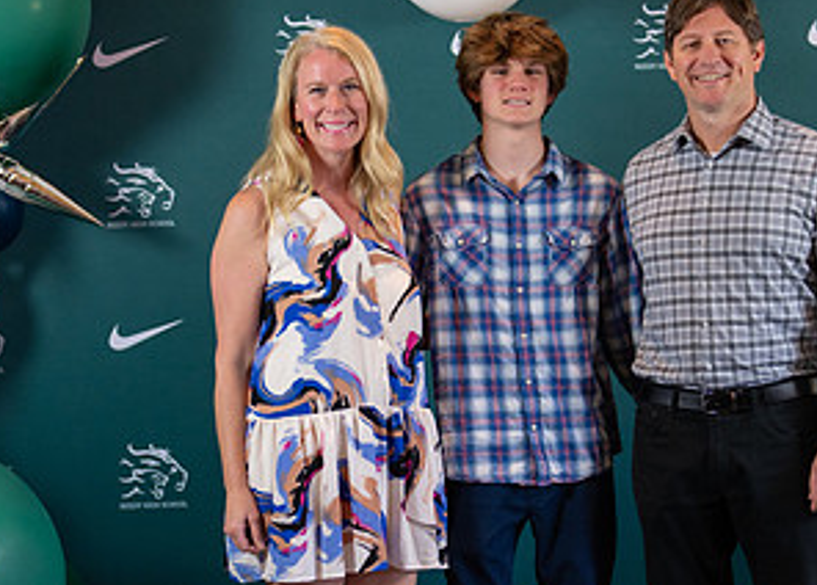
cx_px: 517
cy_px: 447
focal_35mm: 105
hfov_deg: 19.0
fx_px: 2439
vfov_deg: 13.6
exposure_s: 1/400
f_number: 1.2
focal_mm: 50
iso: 500
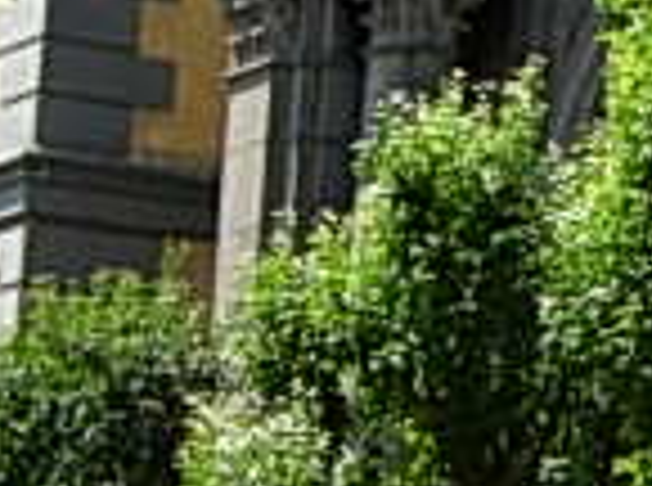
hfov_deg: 7.4
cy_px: -364
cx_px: 1385
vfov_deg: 5.7
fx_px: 4791
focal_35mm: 255
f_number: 4.8
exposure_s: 1/186
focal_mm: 7.5
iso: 50
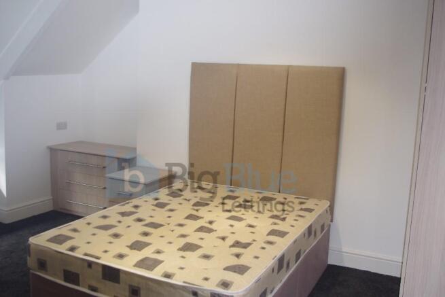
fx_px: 445
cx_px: 222
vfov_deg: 36.9
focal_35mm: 36
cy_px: 148
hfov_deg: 53.1
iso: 500
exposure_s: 1/20
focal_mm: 24.38
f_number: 4
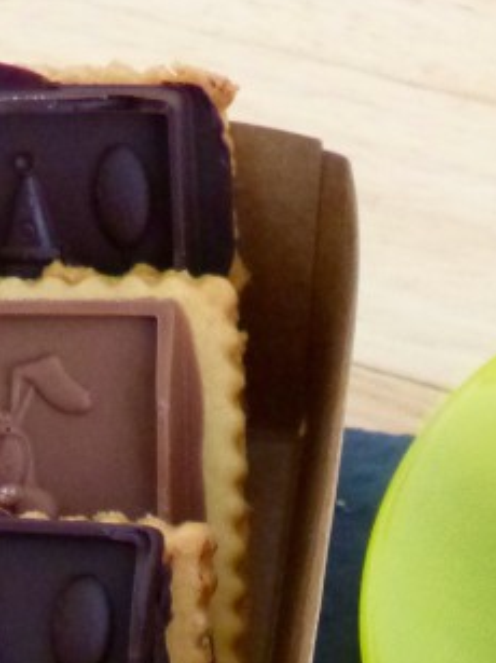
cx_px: 410
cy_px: 1058
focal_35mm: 100
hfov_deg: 14.7
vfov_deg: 17.3
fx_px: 1912
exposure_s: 1/20
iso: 800
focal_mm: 5.1
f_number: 2.9
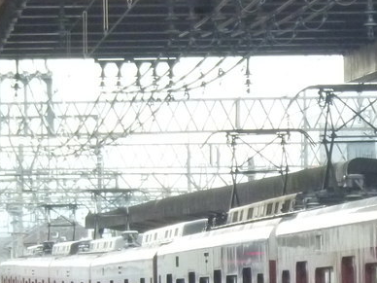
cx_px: 522
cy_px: 327
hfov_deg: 4.7
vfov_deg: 3.6
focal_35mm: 418
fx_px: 4552
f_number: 6.5
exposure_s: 1/125
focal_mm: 20
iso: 400
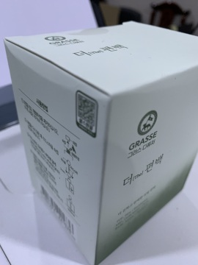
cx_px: 99
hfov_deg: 53.1
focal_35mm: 26
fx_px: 198
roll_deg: -2.6
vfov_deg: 67.3
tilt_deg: -38.1
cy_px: 132
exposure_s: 1/60
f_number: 1.8
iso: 200
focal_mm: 4.25
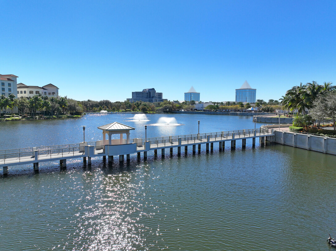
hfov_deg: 71.6
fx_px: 233
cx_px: 168
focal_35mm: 24
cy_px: 126
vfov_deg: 56.8
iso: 120
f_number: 2.8
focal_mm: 12.29
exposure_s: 1/320
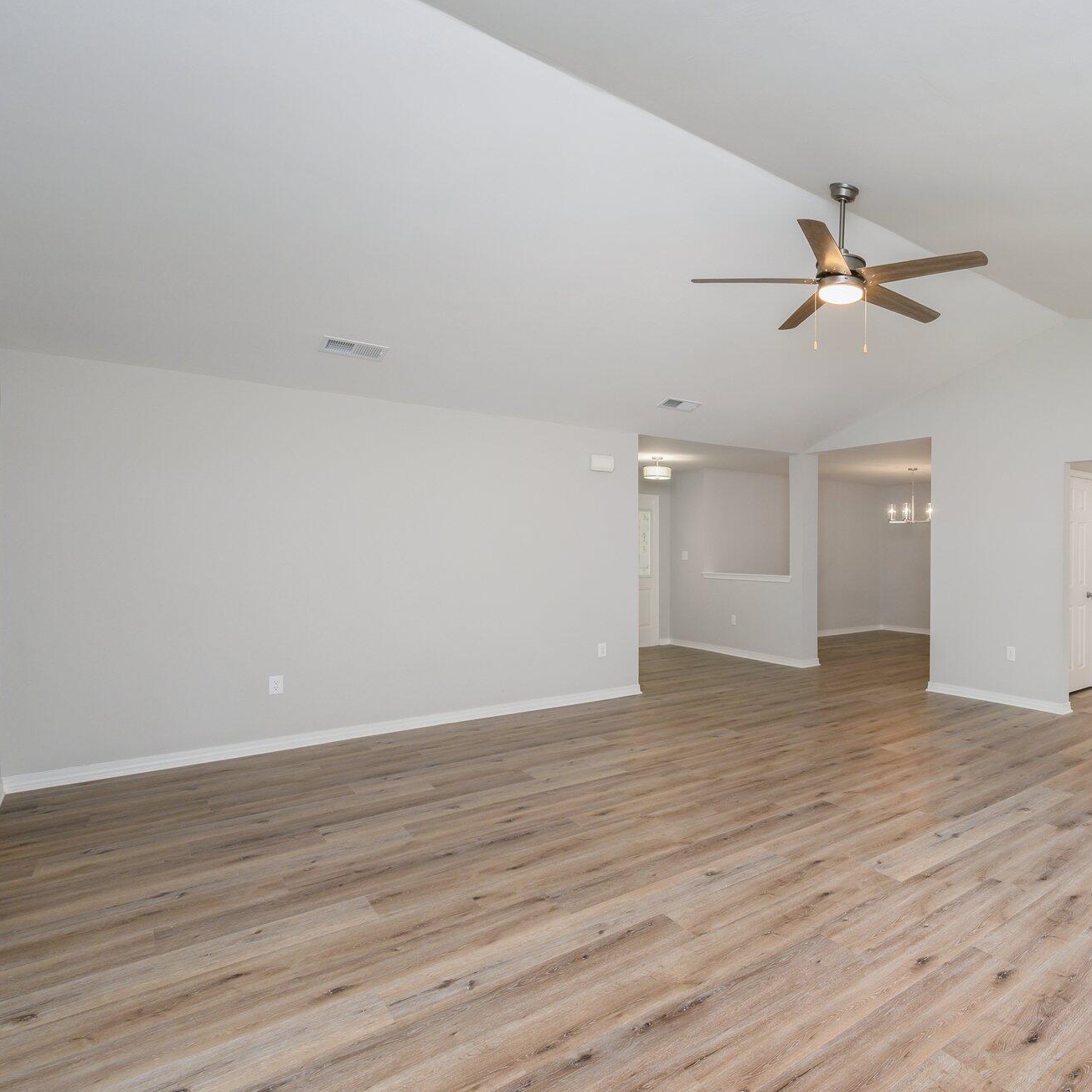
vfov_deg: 74.8
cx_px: 815
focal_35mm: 20
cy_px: 560
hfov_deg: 70.0
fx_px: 714
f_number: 7.1
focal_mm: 15
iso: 400
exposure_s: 1/25
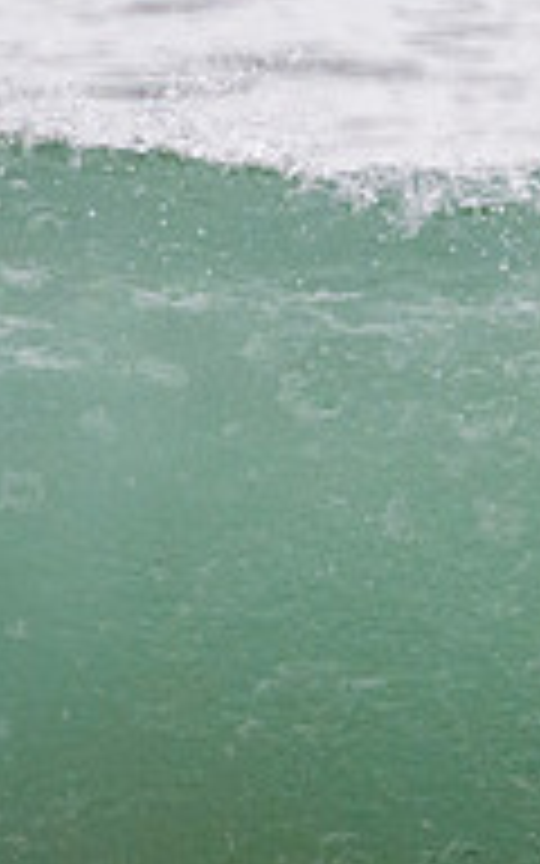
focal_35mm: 3306
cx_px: 802
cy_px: 111
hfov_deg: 0.4
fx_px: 77846
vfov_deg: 0.6
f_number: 11
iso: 2000
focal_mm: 800
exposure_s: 1/2000
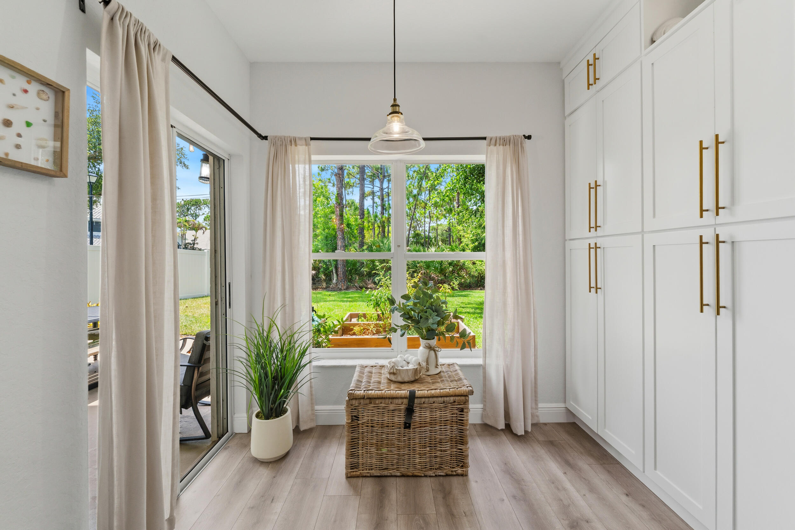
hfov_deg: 104.3
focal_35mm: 14
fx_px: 309
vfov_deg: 81.2
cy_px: 265
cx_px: 398
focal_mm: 14
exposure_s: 1/30
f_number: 9
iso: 250
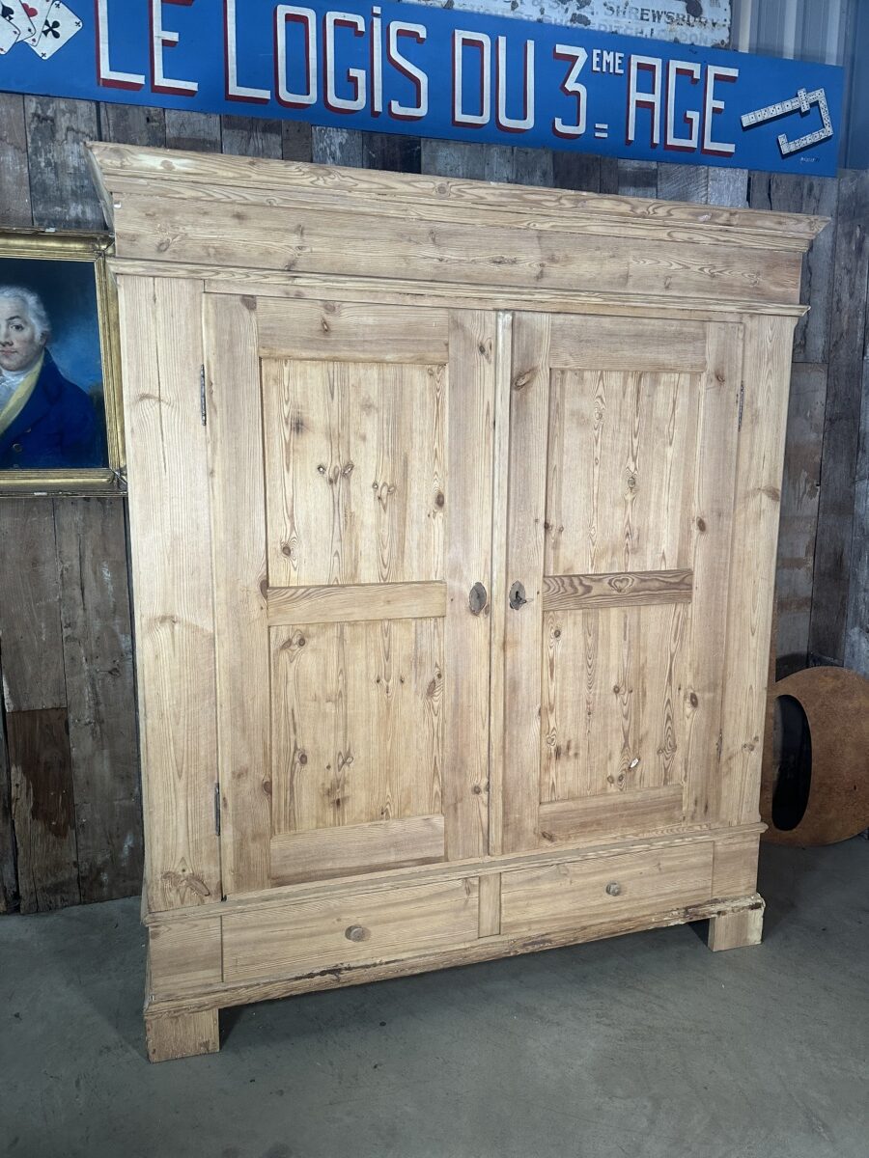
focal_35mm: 24
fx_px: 803
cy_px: 579
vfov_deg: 71.6
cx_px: 434
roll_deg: -0.3
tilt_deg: -8.9
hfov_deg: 56.8
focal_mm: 6.86
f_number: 1.78
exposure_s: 1/86
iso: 250
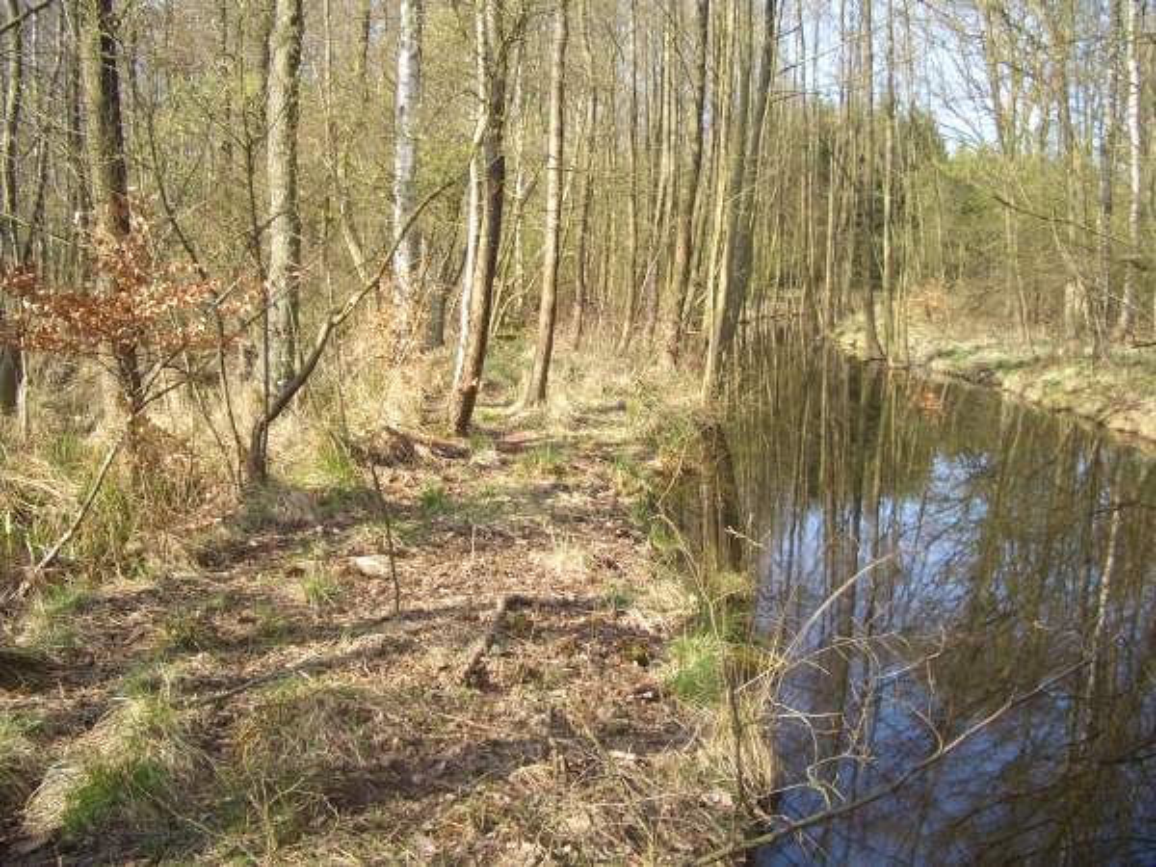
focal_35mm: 35
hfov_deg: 52.6
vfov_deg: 40.7
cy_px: 434
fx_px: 1169
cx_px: 578
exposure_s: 1/200
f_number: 2.6
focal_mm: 5.8
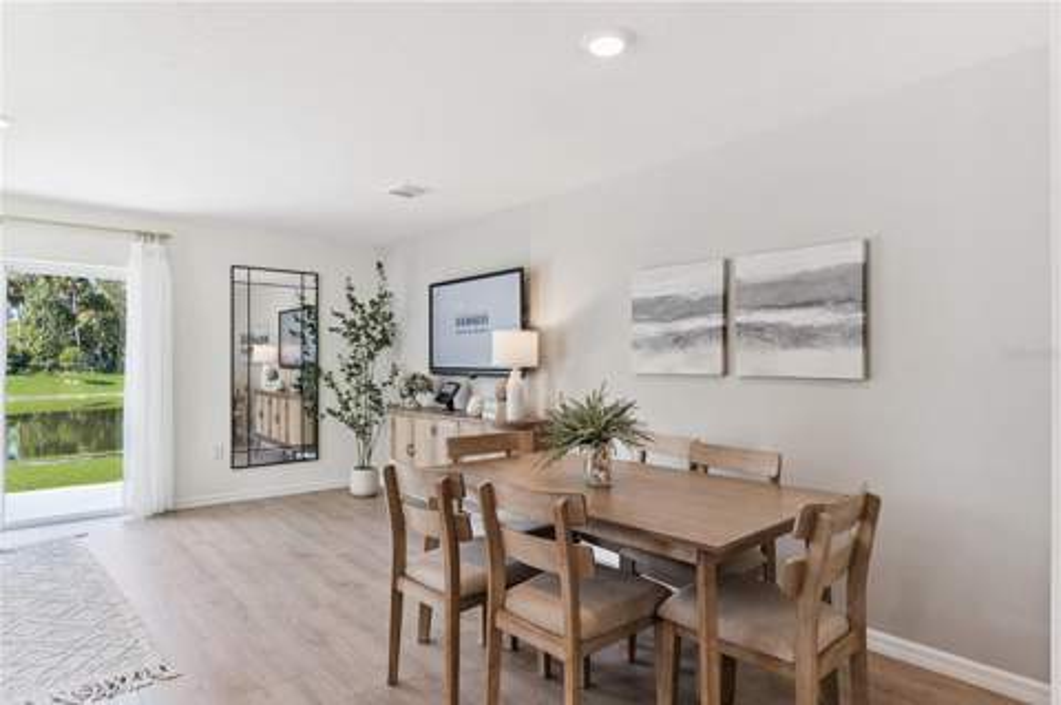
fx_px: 596
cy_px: 352
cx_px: 530
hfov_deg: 83.3
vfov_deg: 61.2
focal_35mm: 20
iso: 125
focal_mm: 13.5
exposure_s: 1/125
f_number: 2.8
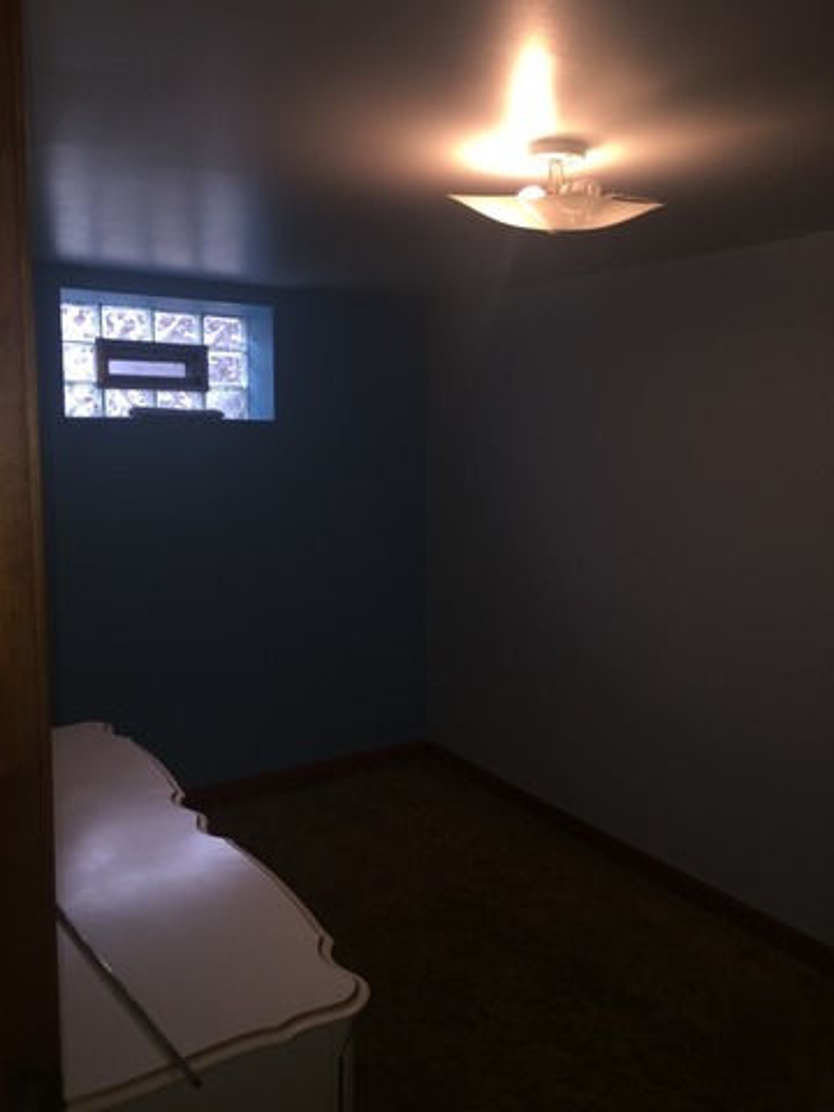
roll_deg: -0.9
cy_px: 556
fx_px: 932
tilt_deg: -7.4
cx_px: 417
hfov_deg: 48.2
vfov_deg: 61.7
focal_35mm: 29
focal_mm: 4.15
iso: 32
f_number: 2.2
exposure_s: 1/30
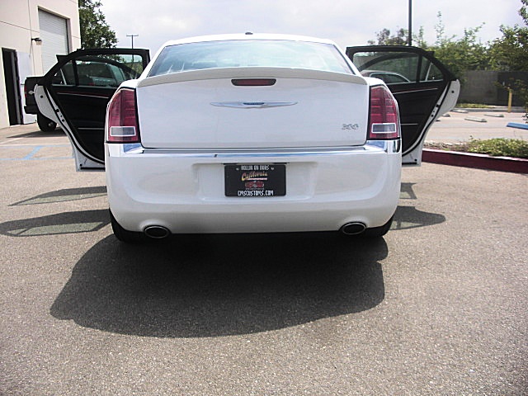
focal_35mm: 36
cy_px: 198
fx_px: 549
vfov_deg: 39.7
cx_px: 264
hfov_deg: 51.4
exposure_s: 1/125
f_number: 7.9
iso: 50
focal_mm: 6.3
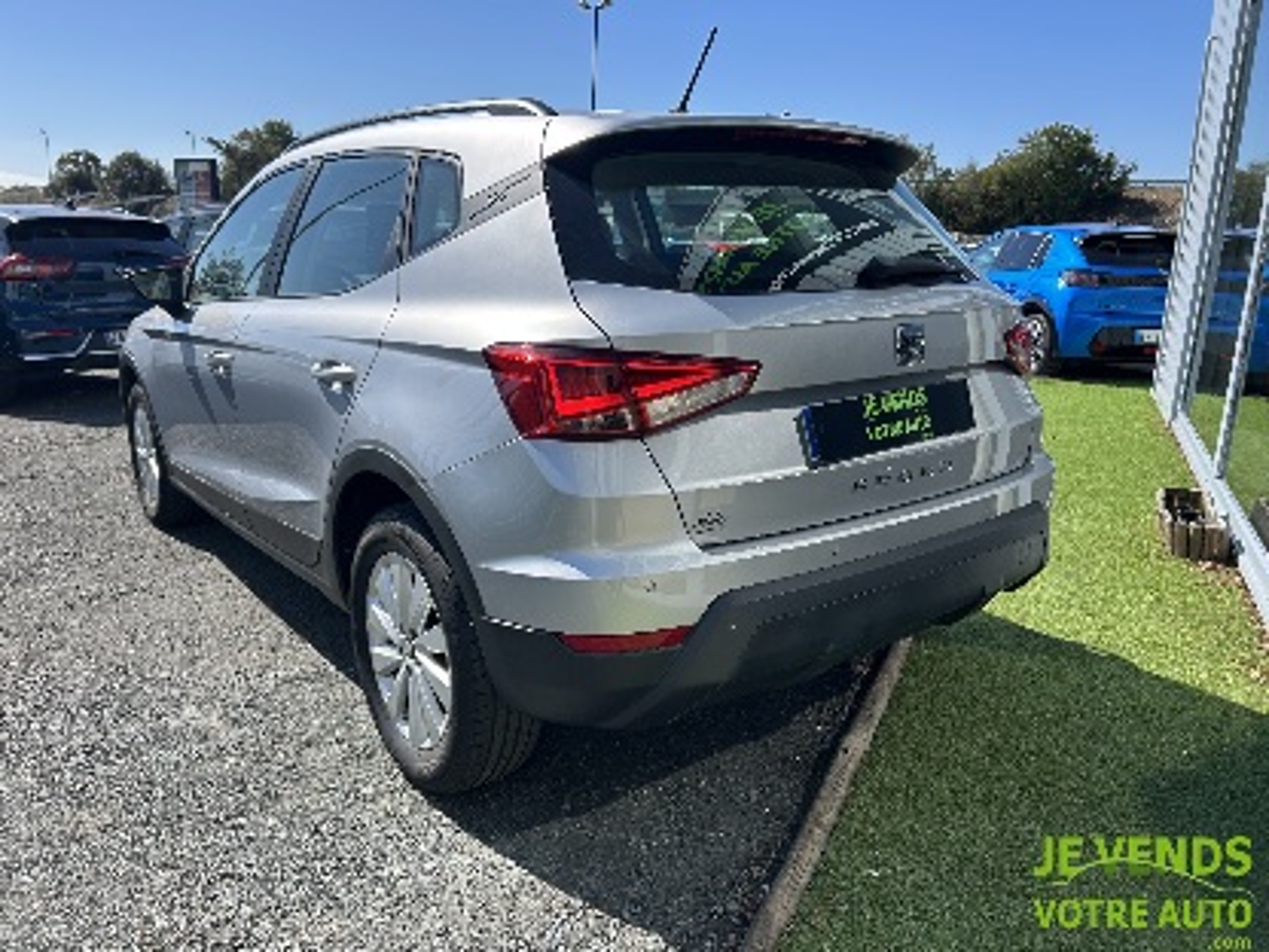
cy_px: 476
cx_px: 634
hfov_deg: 67.3
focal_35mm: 26
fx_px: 953
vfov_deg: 53.1
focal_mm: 5.7
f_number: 1.5
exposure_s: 1/2994
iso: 50
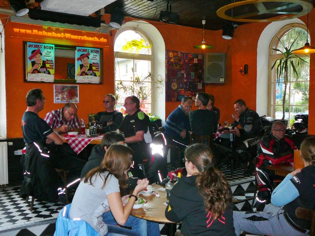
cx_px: 158
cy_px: 118
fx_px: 318
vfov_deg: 40.7
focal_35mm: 35
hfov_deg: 52.6
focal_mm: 5.2
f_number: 2.8
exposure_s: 1/30
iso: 100
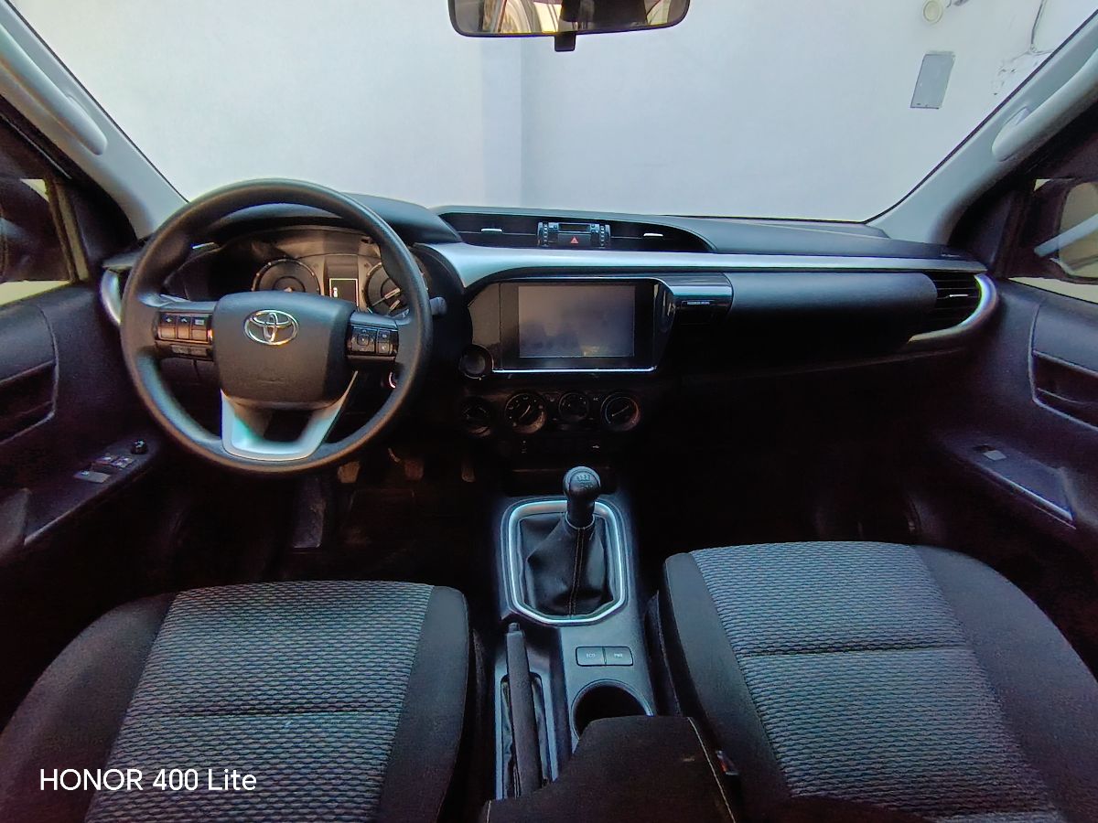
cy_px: 412
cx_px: 549
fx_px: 539
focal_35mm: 17
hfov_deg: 91.0
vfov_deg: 74.7
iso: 482
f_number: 2.2
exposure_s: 1/40
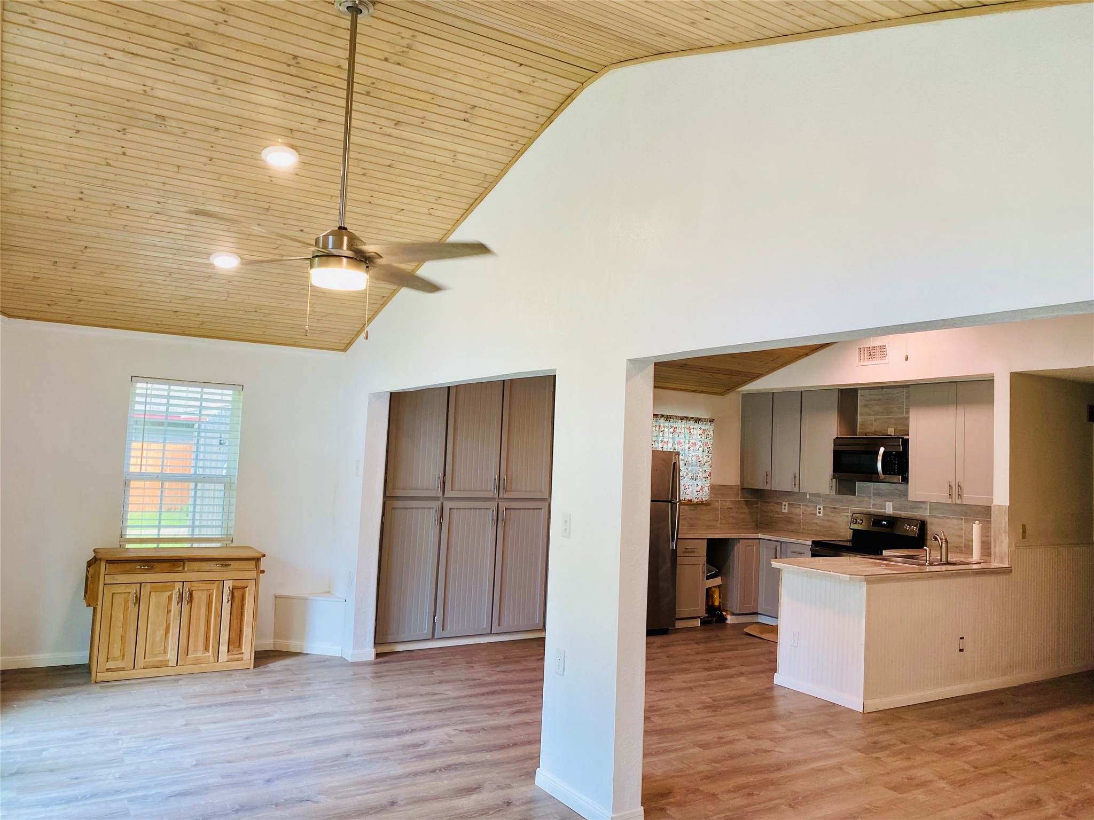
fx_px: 822
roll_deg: -2.5
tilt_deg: +3.3
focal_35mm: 26
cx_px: 547
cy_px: 410
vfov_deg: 53.1
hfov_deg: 67.3
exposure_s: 1/120
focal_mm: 4.25
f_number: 1.8
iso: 100
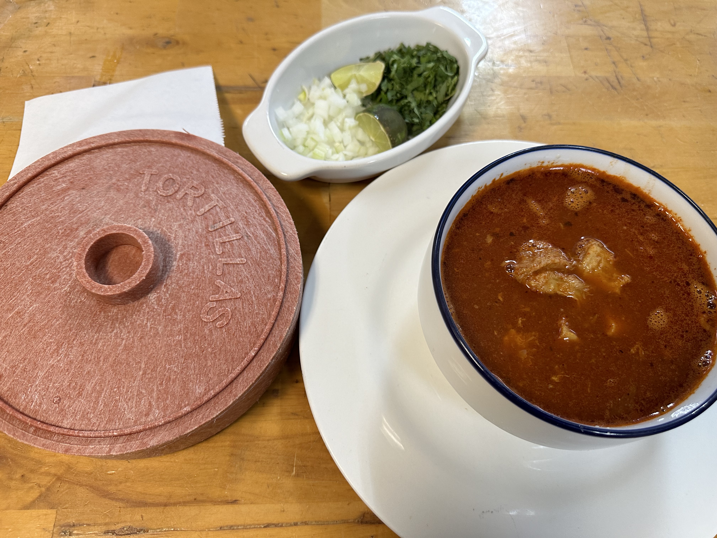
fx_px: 497
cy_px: 269
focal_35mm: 24
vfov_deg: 56.8
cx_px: 358
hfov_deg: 71.6
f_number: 1.78
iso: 200
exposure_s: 1/120
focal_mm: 6.86
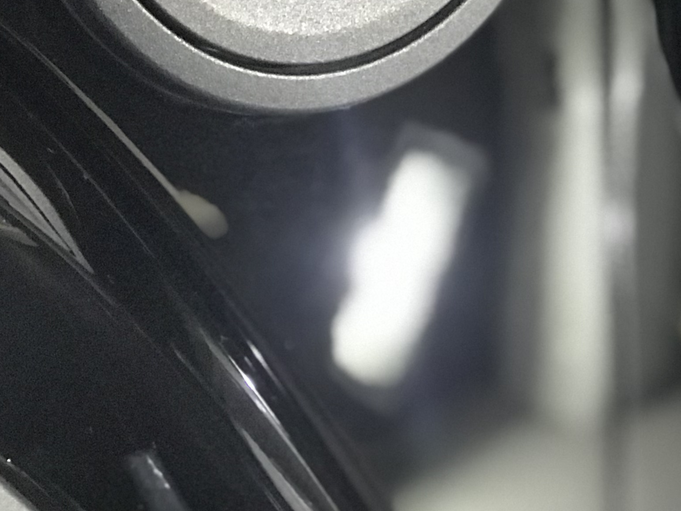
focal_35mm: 149
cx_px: 173
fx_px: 2932
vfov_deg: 9.8
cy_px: -78
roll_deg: +2.6
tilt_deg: -13.6
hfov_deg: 13.2
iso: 1000
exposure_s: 1/60
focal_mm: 6.6
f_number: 2.8
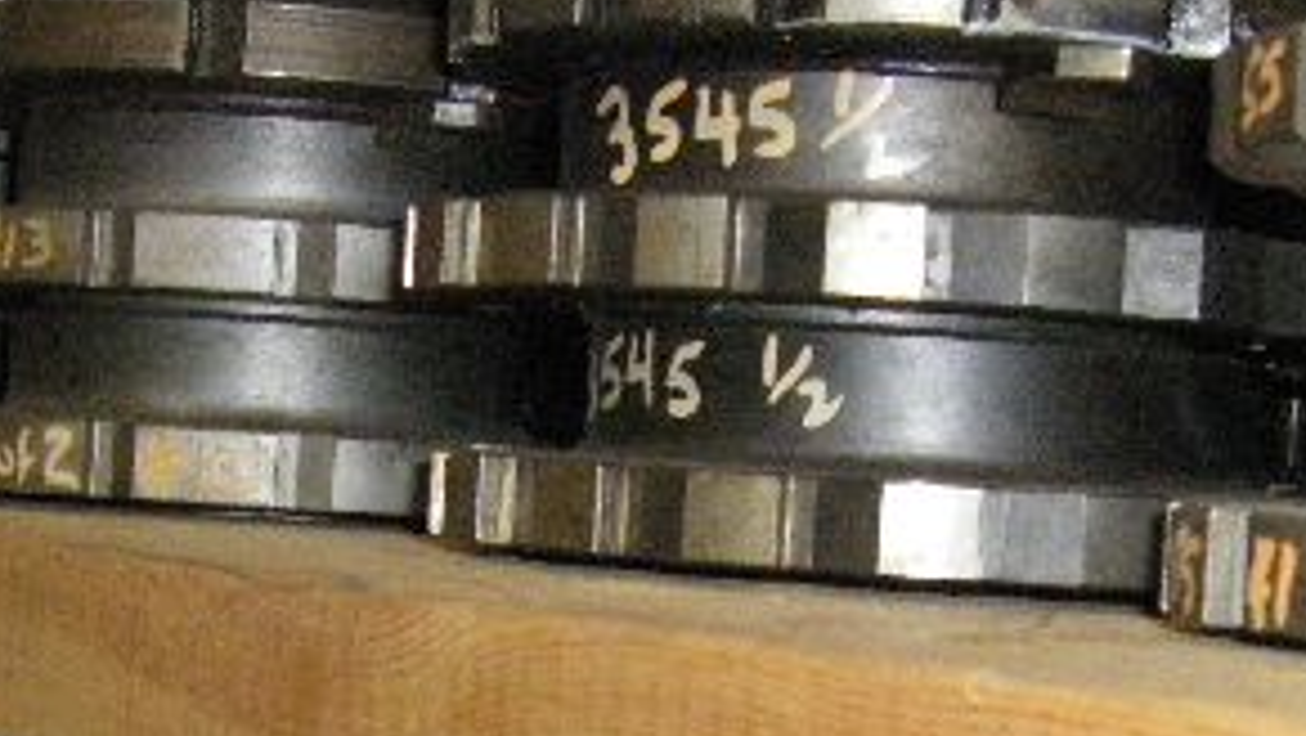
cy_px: 610
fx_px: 3153
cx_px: 691
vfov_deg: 13.2
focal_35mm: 91
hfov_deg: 23.4
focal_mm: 6.3
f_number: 3.5
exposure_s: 1/50
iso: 800
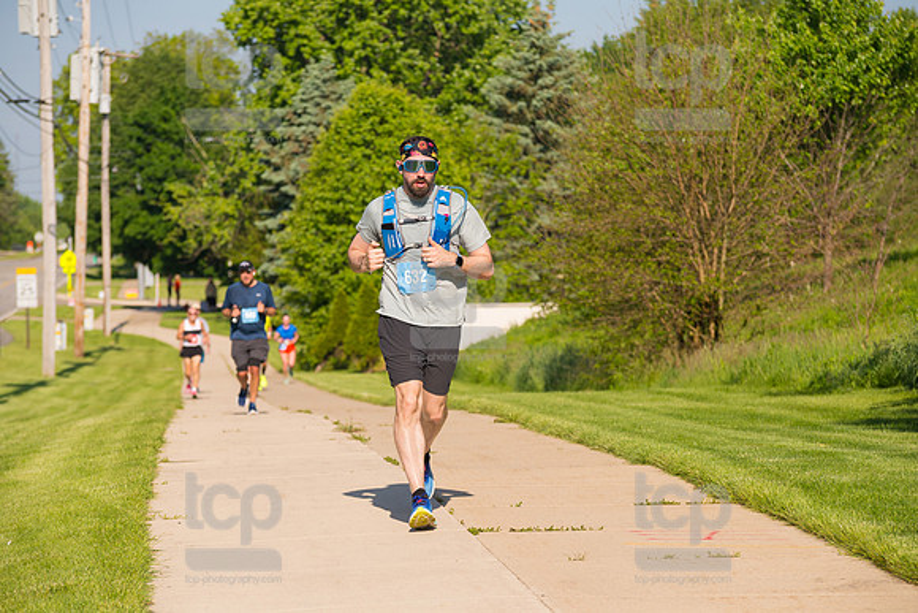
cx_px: 459
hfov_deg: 14.2
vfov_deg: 9.5
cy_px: 306
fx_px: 3698
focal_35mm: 145
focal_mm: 145
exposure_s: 1/2000
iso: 400
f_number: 5.6
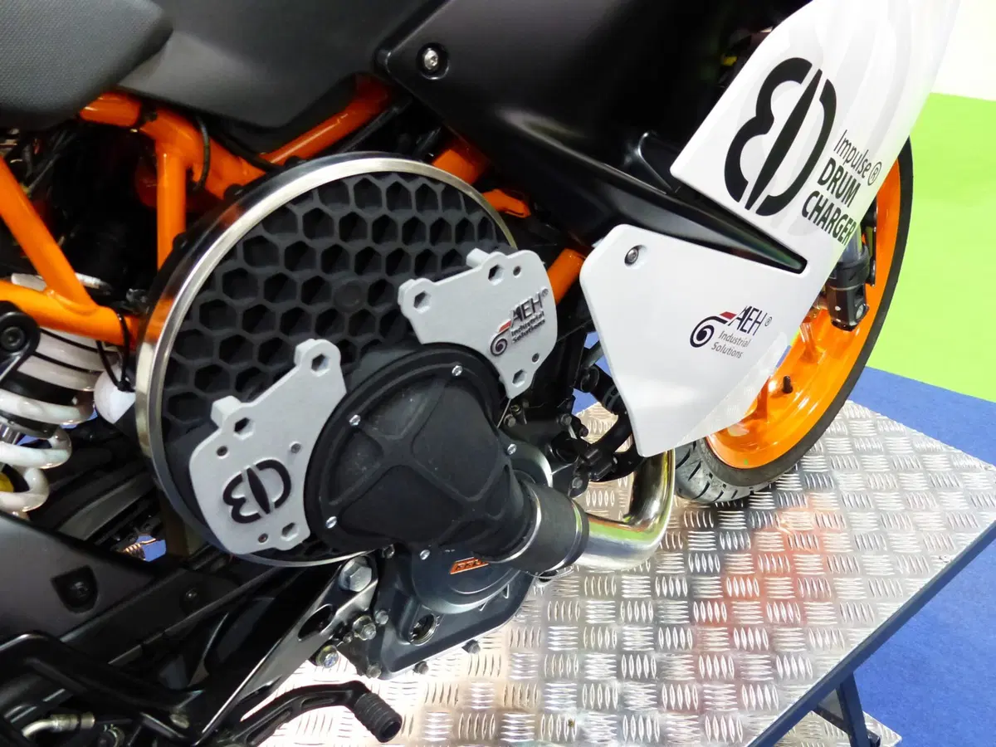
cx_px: 498
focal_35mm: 37
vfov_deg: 38.7
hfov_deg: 50.1
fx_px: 1065
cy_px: 374
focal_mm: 6.6
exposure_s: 1/40
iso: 800
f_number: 2.8
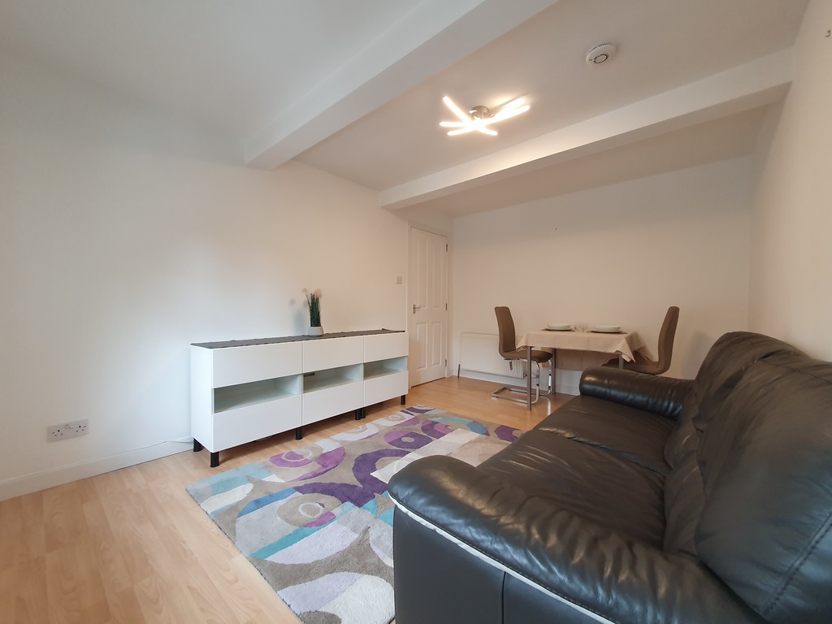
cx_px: 416
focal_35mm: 13
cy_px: 312
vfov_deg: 89.9
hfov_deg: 106.2
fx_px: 312
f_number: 2.2
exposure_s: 1/50
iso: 200
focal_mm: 1.8
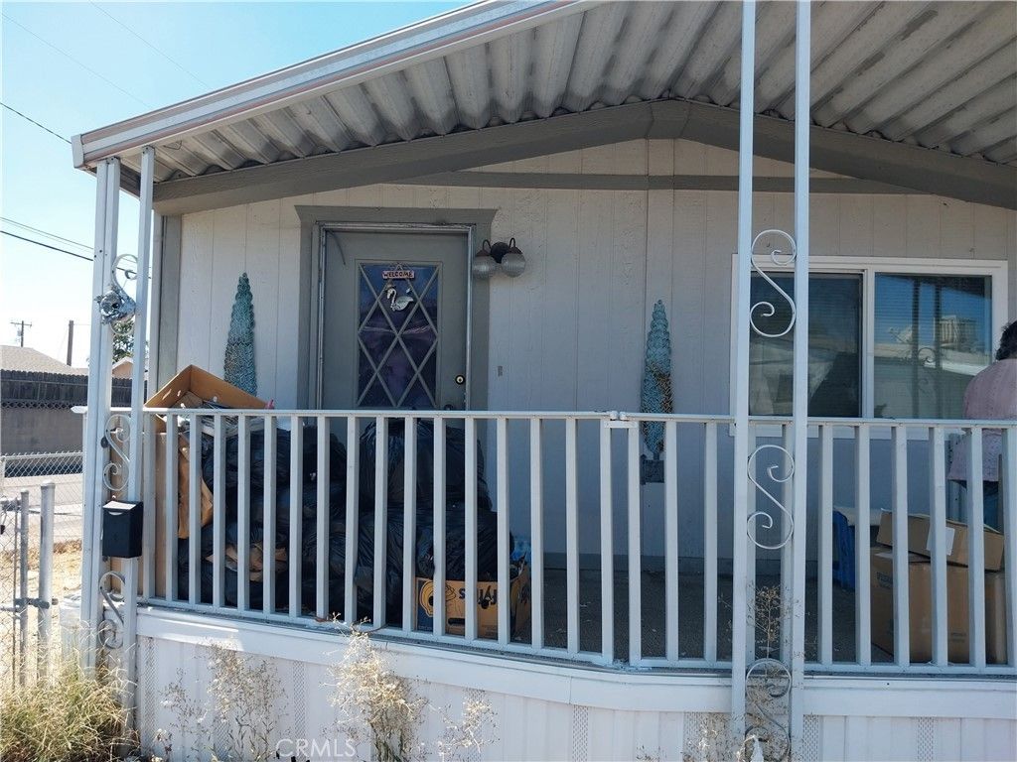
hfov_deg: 67.3
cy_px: 381
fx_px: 764
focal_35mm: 26
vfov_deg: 53.1
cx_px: 508
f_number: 1.8
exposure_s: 1/315
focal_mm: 4
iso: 20
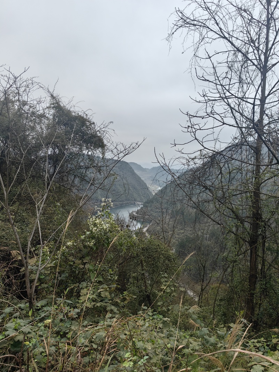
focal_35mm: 27
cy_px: 186
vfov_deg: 65.3
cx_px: 140
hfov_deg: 51.3
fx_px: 290
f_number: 2
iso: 50
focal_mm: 5.75
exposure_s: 1/1321
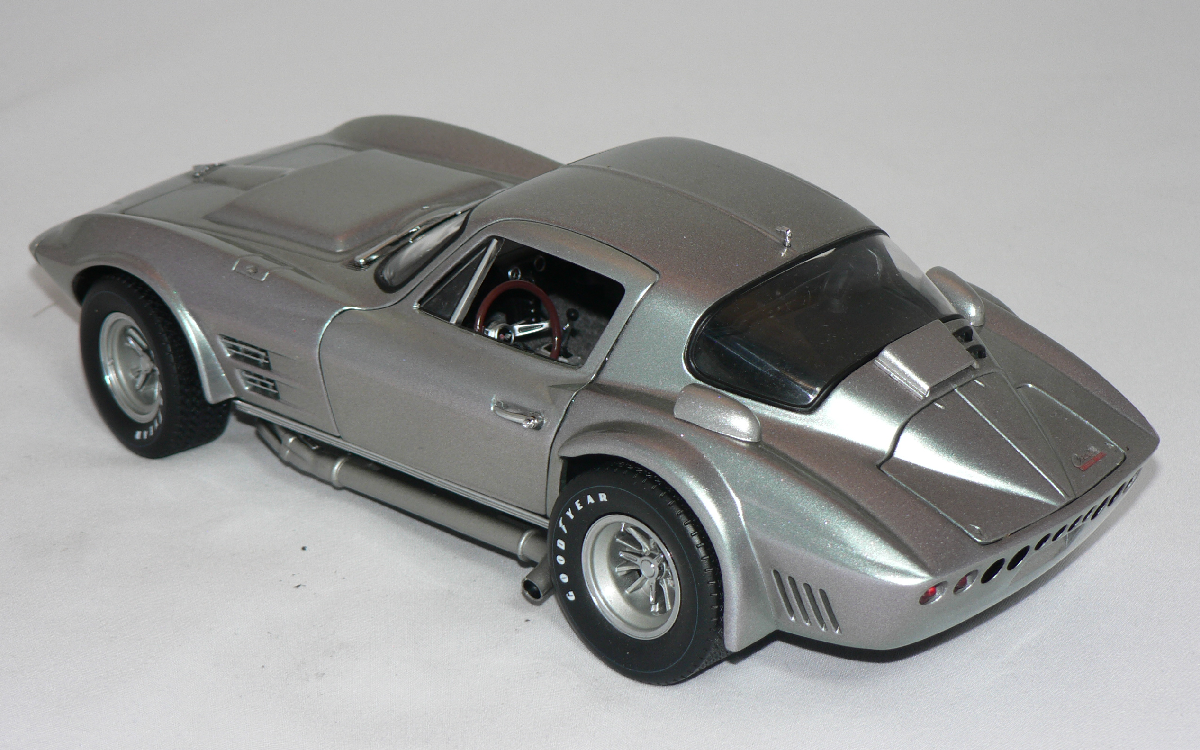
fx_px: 2943
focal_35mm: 90
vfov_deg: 14.5
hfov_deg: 23.0
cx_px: 597
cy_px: 365
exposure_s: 1/60
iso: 80
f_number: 3.2
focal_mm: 14
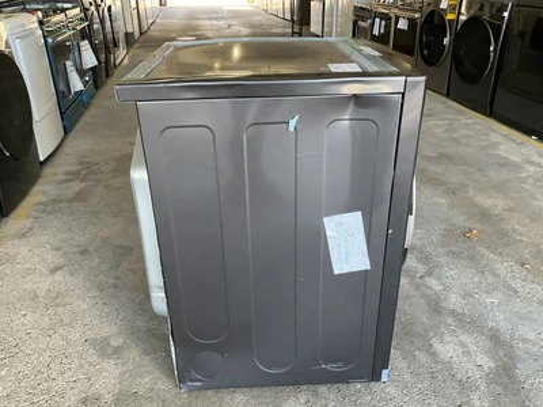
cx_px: 272
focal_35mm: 29
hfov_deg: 61.7
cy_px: 204
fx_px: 455
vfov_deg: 48.2
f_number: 1.8
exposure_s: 1/60
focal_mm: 3
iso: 64
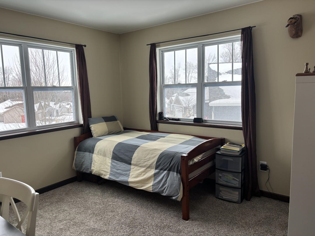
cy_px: 118
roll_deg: +1.4
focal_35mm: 26
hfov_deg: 67.3
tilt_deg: -7.0
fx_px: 237
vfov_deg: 53.1
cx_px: 158
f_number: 1.6
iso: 32
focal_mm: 5.96
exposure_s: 1/121
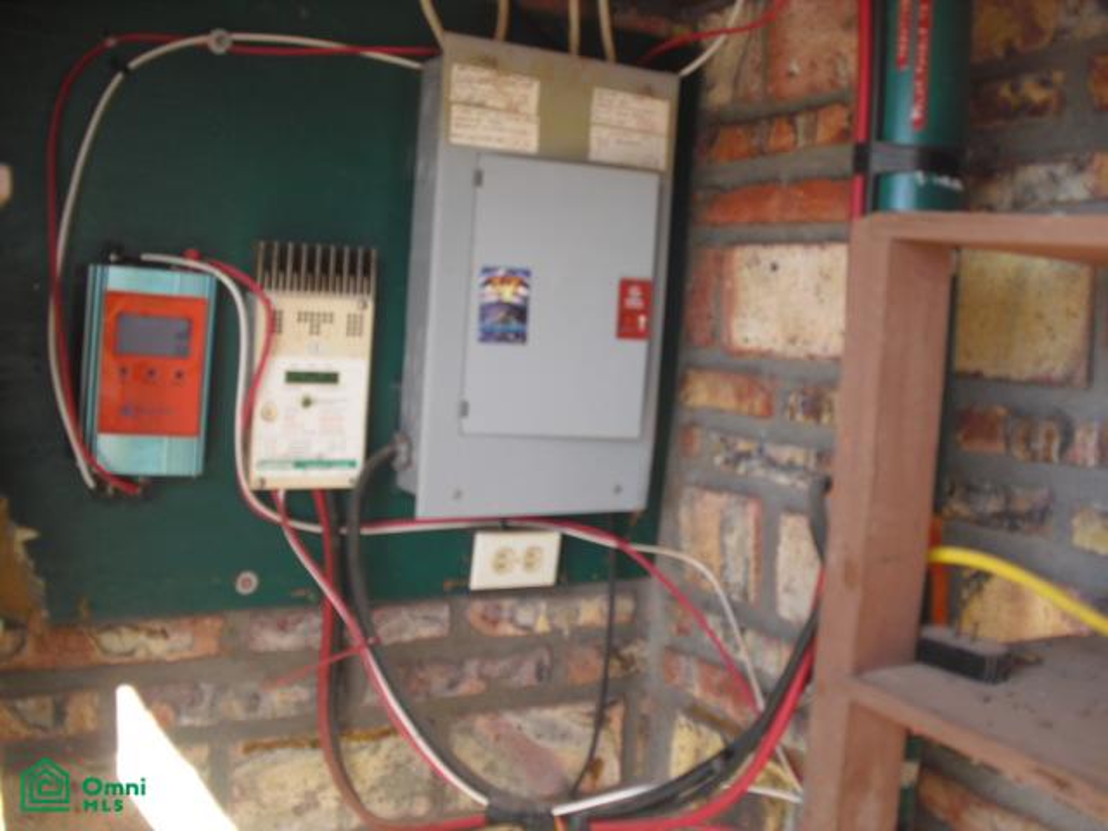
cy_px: 416
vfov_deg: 39.7
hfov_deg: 51.4
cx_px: 554
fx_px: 1152
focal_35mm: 36
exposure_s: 1/80
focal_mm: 6.3
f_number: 3.1
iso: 100
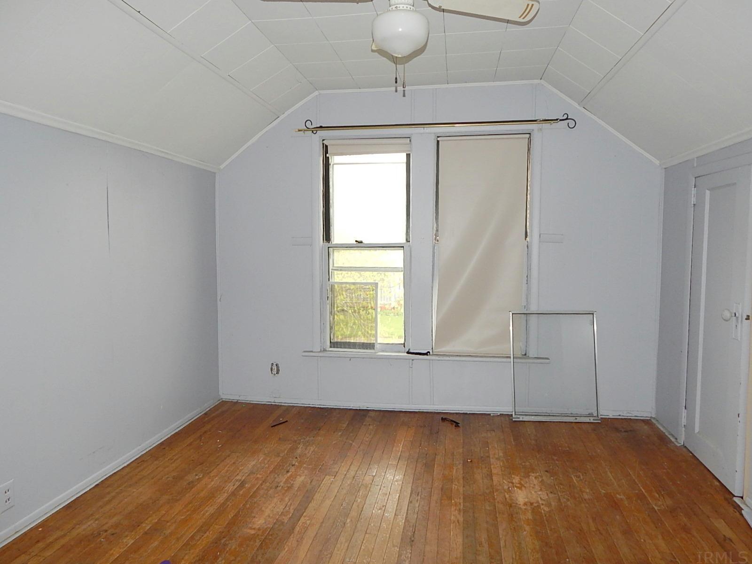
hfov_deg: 73.9
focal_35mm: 23
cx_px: 376
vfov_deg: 58.9
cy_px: 282
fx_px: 500
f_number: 3
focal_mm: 4
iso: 200
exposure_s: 1/30
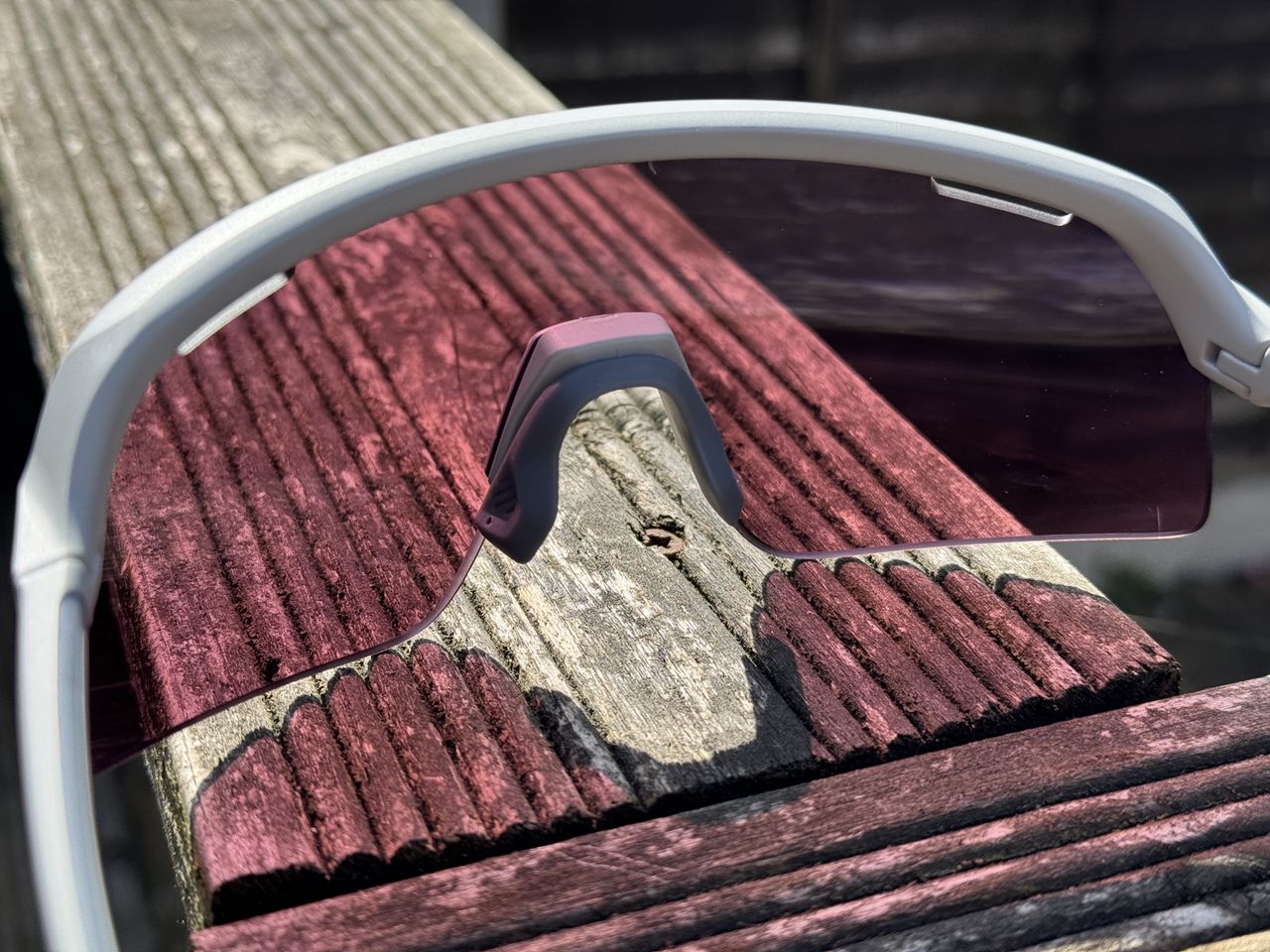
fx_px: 1761
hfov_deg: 39.7
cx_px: 635
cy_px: 476
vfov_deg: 30.3
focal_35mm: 48
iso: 64
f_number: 1.78
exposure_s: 1/1490
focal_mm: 6.76
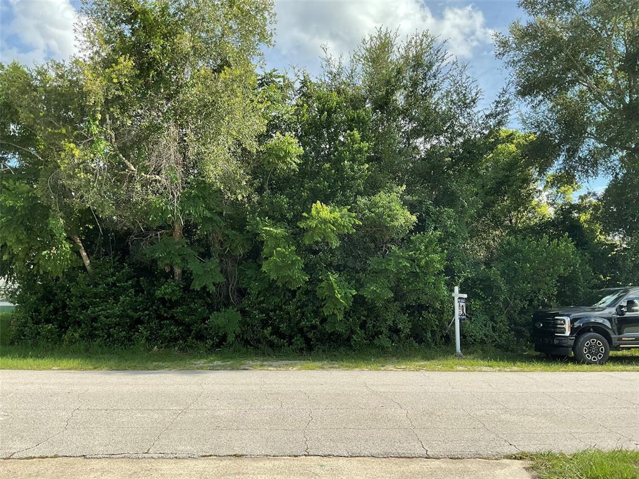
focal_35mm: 29
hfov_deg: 61.7
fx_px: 535
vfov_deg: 48.2
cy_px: 240
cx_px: 320
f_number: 1.8
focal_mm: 3
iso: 16
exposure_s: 1/1055
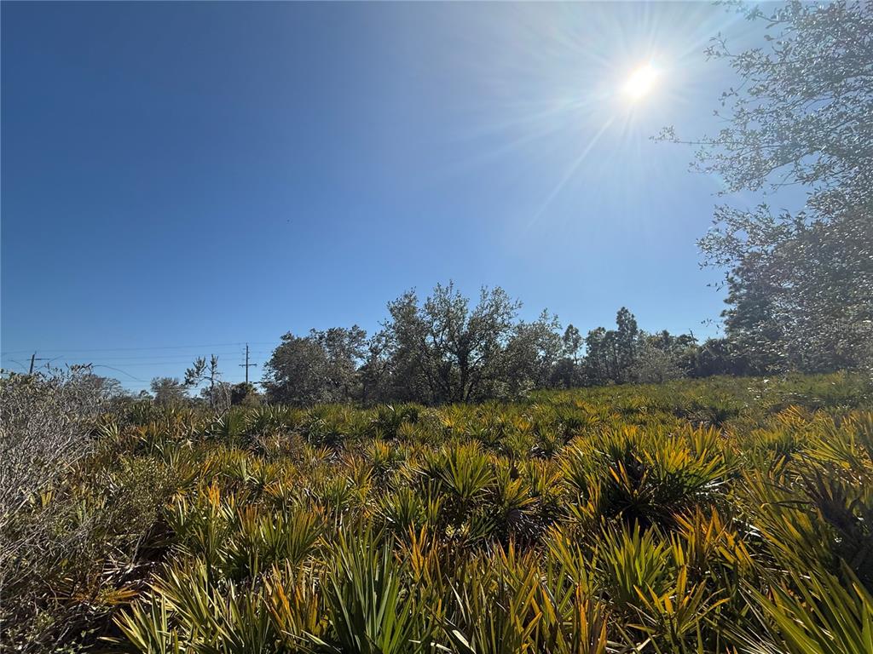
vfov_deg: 85.7
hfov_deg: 102.1
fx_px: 353
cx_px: 436
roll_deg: +3.8
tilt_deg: +10.6
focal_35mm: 14
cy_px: 327
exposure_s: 1/3125
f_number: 2.2
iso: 50
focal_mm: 2.22
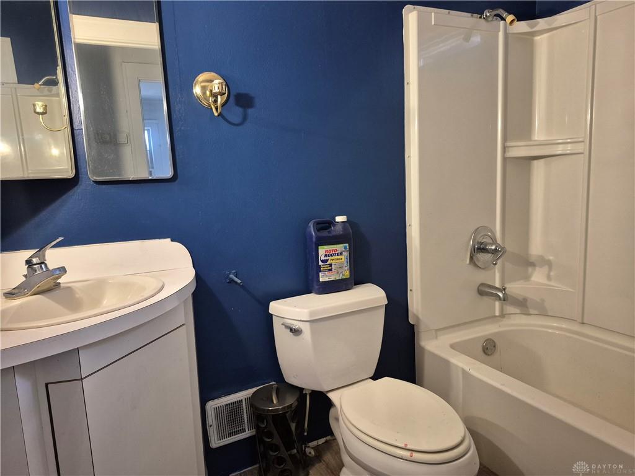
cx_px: 318
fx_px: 422
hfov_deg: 73.9
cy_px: 238
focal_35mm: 23
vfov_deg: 58.9
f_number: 1.8
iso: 800
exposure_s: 1/60
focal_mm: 5.4
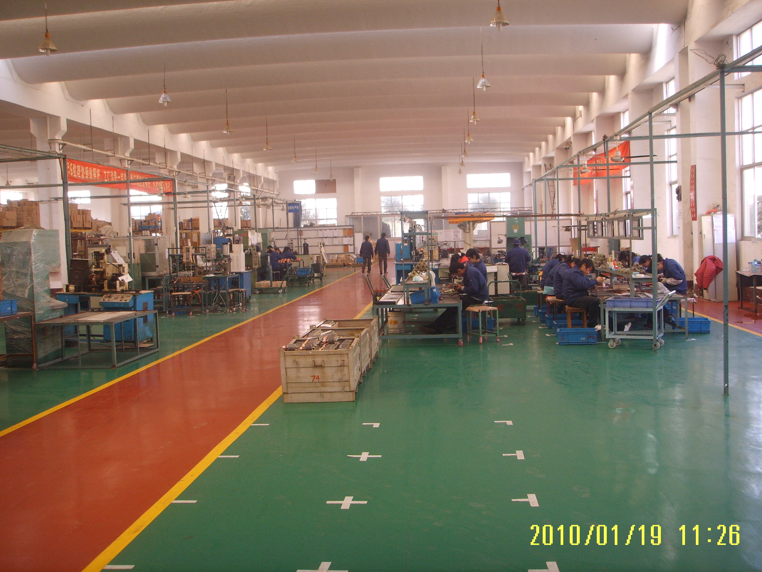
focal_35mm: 39
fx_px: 859
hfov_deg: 47.9
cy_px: 286
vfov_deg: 36.8
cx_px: 381
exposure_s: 1/60
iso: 100
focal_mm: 6.6
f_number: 3.5
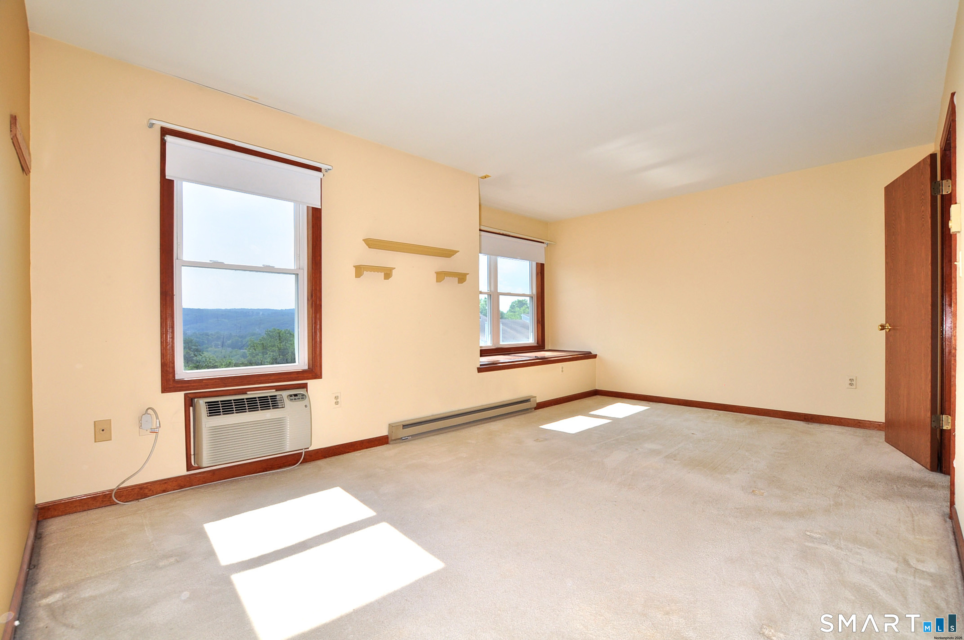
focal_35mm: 15
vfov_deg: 77.2
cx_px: 482
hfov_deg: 100.5
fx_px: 401
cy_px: 320
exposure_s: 1/160
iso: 200
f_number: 7.1
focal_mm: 10
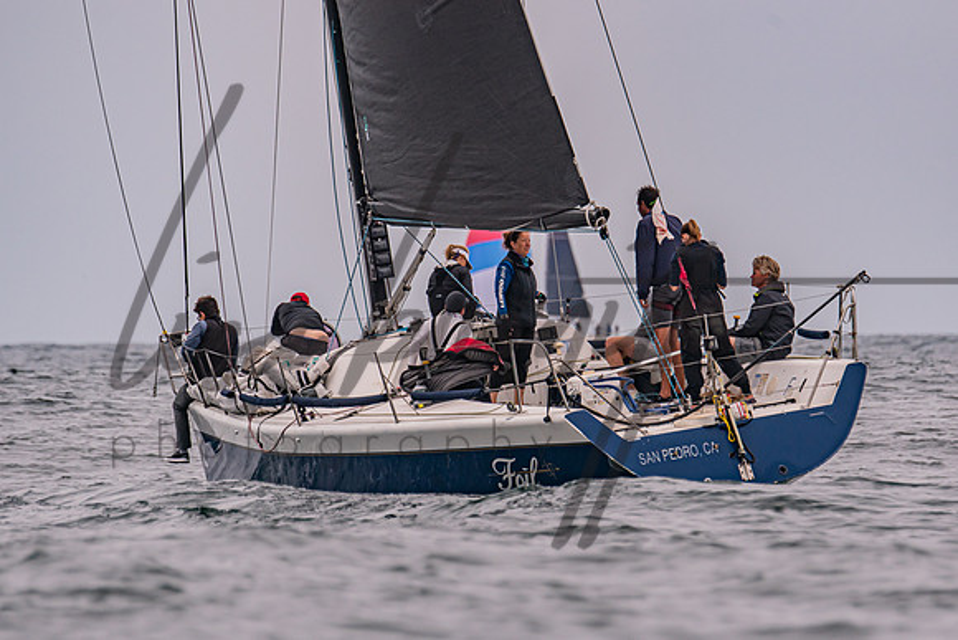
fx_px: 16004
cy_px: 374
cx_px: 535
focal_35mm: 601
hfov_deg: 3.4
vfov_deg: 2.3
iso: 200
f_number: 5.6
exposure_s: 1/2500
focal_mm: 330
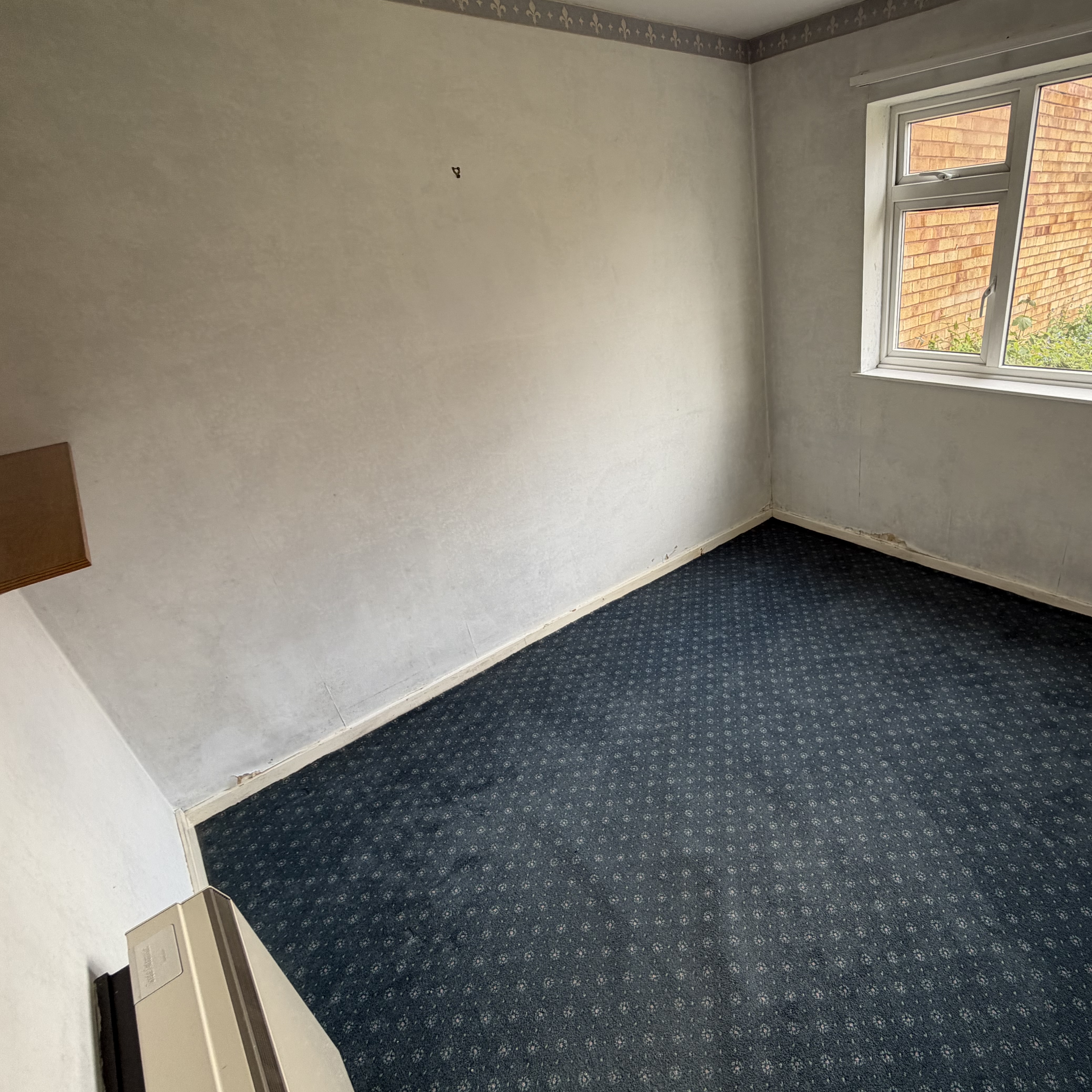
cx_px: 734
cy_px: 545
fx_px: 607
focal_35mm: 17
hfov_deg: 81.0
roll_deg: +5.0
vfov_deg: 84.0
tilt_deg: -25.6
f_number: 2.2
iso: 100
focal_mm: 2.22
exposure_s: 1/121
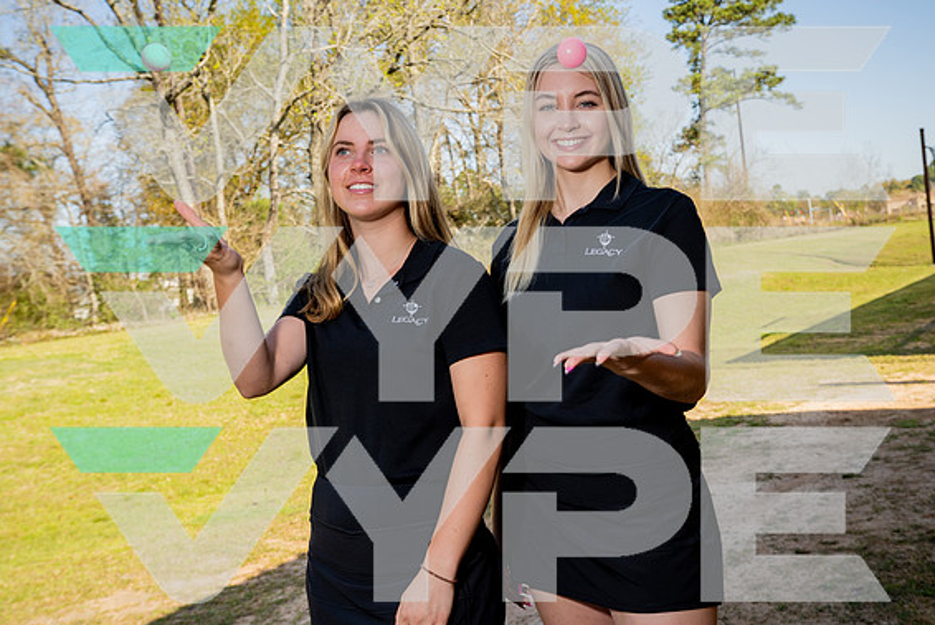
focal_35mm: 42
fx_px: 1091
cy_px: 315
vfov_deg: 31.9
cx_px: 476
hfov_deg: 46.4
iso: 100
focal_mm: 41
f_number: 7.1
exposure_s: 1/250
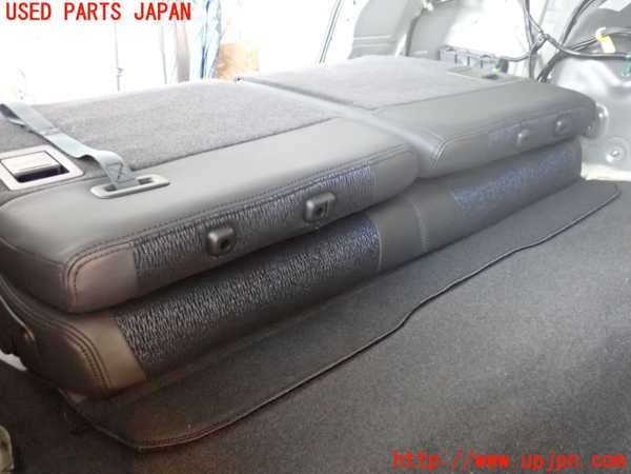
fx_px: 547
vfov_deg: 46.8
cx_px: 316
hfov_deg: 60.0
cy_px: 237
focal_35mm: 30
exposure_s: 1/100
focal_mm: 5.4
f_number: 2.3
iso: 2500
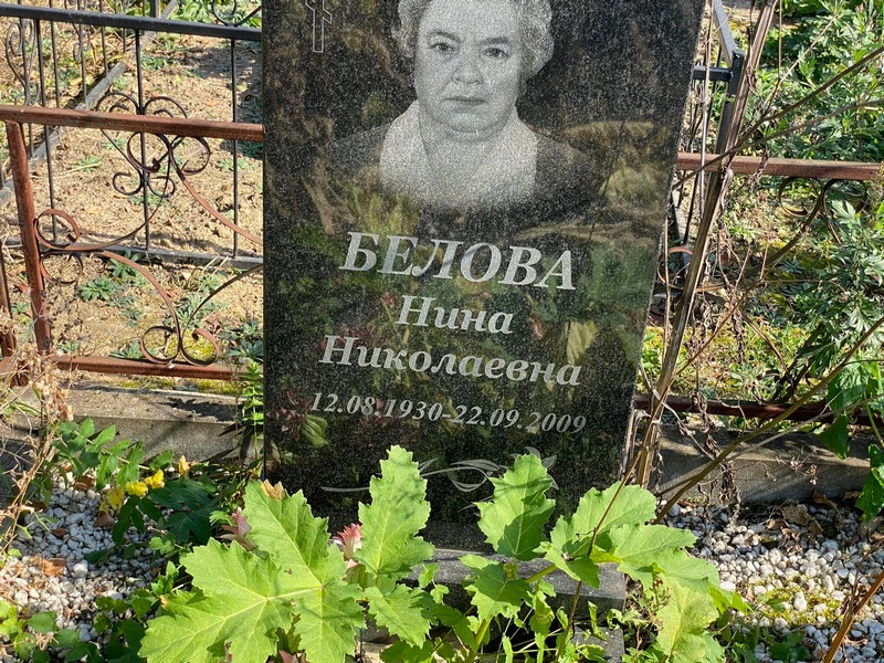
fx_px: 1328
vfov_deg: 28.0
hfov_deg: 36.8
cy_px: 332
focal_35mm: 52
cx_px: 442
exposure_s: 1/466
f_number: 2
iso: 20
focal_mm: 6
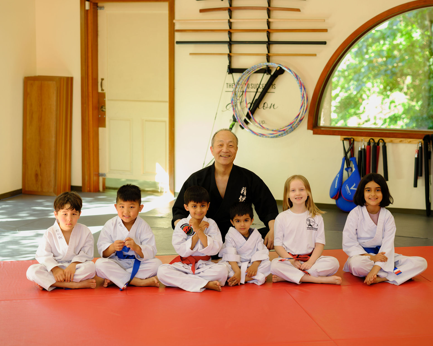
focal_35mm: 66
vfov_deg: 23.2
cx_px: 221
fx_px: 846
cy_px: 173
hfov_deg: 28.7
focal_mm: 80
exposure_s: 1/80
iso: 500
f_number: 2.8
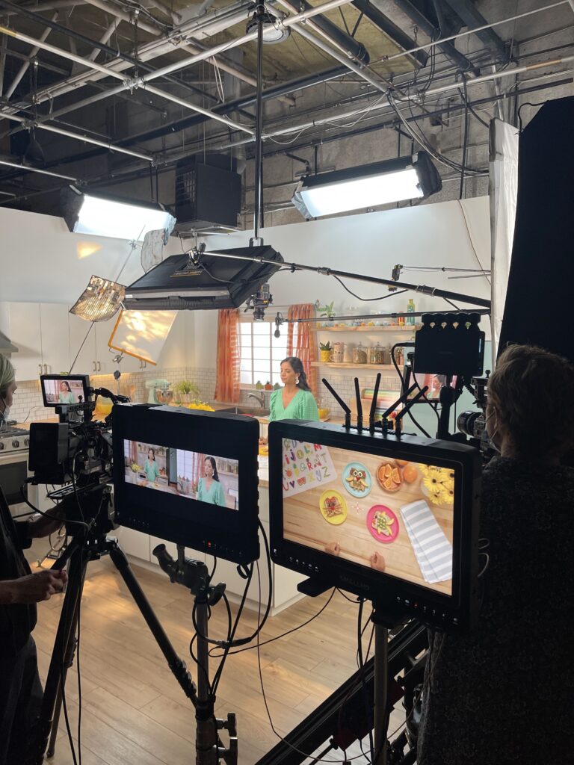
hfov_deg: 53.1
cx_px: 287
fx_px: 575
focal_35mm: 26
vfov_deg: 67.3
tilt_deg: -5.7
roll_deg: +0.2
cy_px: 382
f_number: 1.6
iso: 100
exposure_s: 1/114
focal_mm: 5.1
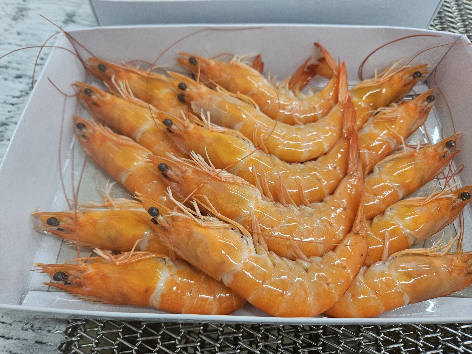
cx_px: 236
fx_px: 314
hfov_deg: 73.9
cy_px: 177
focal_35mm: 23
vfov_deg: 58.9
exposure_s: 1/100
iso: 80
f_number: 1.8
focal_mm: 5.4
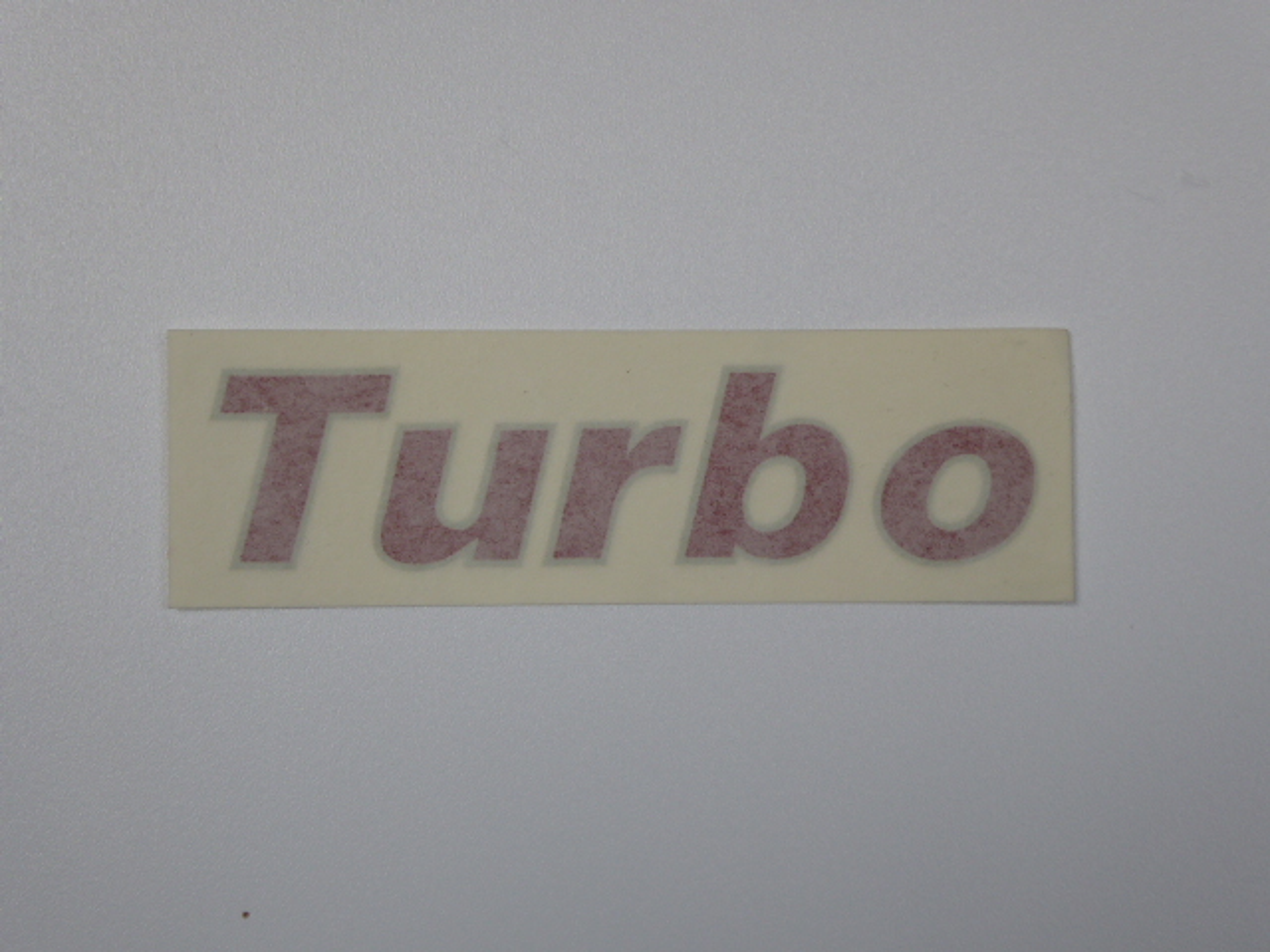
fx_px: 2531
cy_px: 476
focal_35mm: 69
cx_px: 635
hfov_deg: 28.2
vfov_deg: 21.3
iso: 80
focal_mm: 11.7
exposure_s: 1/125
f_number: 4.4
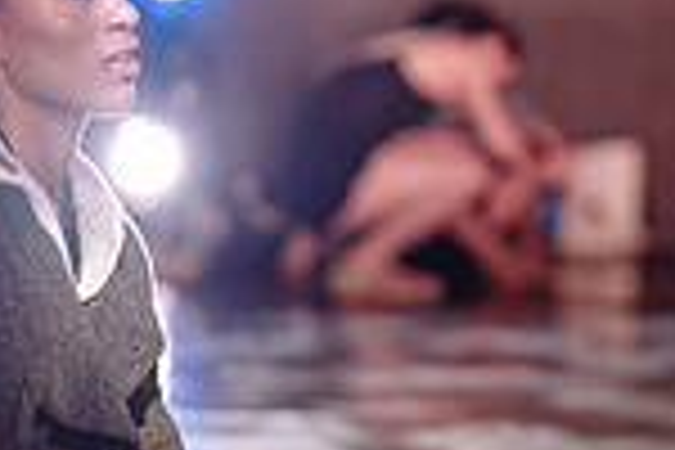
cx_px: 572
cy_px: 241
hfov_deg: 10.6
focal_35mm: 193
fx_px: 3618
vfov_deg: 7.1
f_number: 1.2
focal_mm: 50
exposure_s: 1/250
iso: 1000
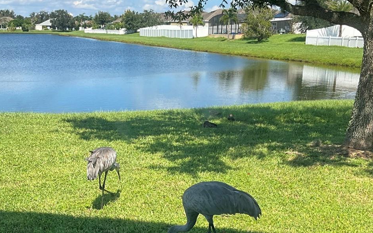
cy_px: 192
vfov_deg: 24.4
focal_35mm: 52
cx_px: 166
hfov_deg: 38.8
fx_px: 529
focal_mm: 3
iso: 25
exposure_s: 1/929
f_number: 1.8
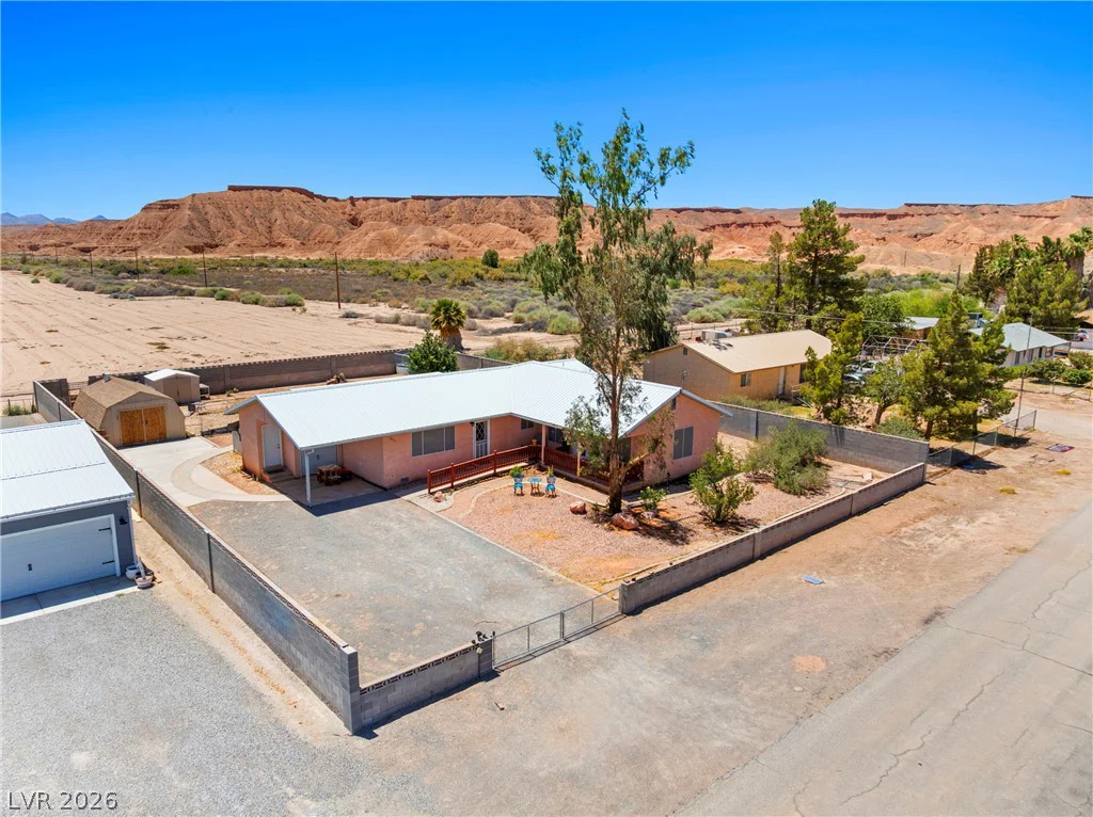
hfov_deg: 71.6
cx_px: 546
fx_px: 757
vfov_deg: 56.7
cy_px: 408
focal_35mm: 24
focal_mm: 12.29
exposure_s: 1/240
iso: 100
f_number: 2.8
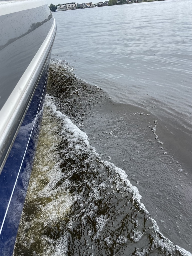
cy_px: 128
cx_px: 96
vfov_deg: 67.3
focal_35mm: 26
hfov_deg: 53.1
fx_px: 192
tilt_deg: -31.3
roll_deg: +8.1
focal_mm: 4.2
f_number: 1.6
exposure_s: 1/1024
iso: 32
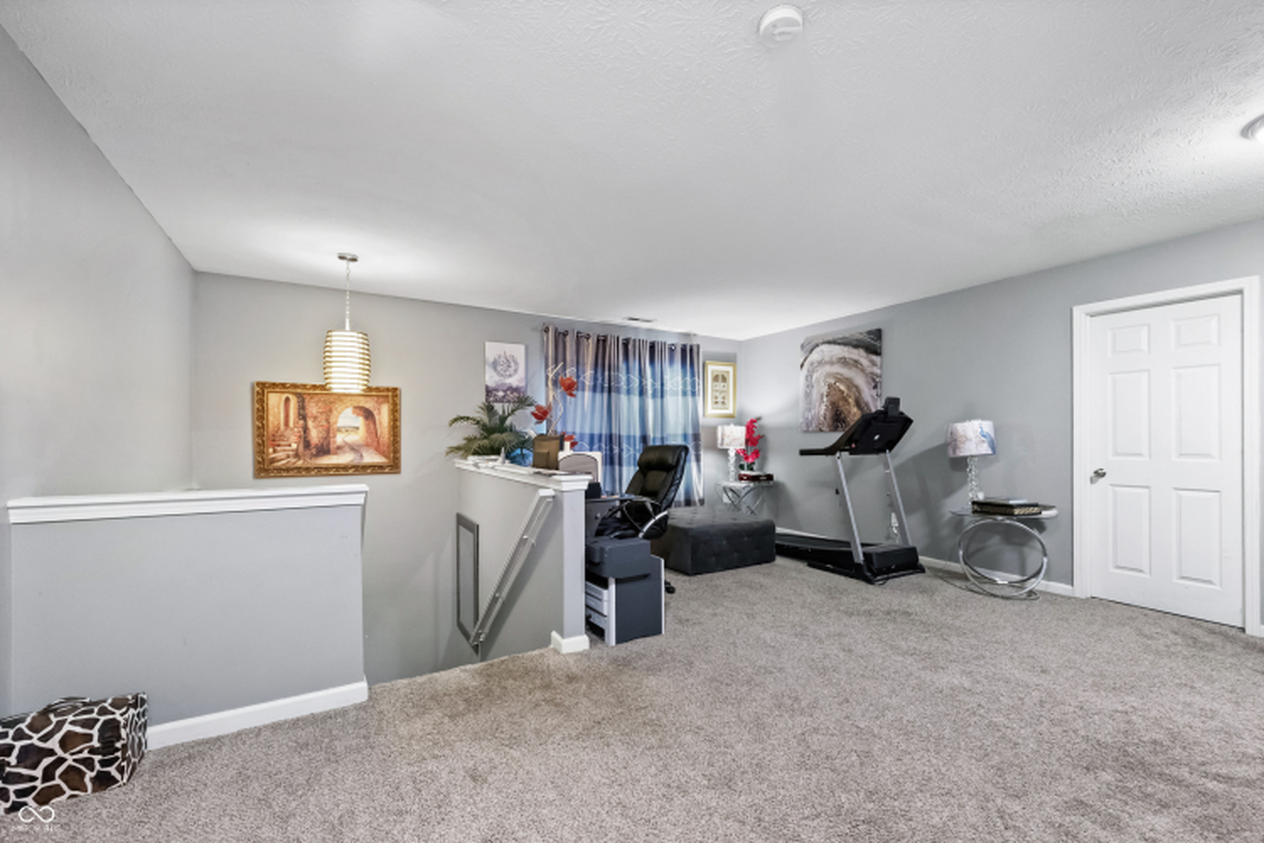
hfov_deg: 100.4
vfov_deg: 77.3
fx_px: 527
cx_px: 632
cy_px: 422
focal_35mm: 15
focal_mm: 15
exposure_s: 1/15
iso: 25600
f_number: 9
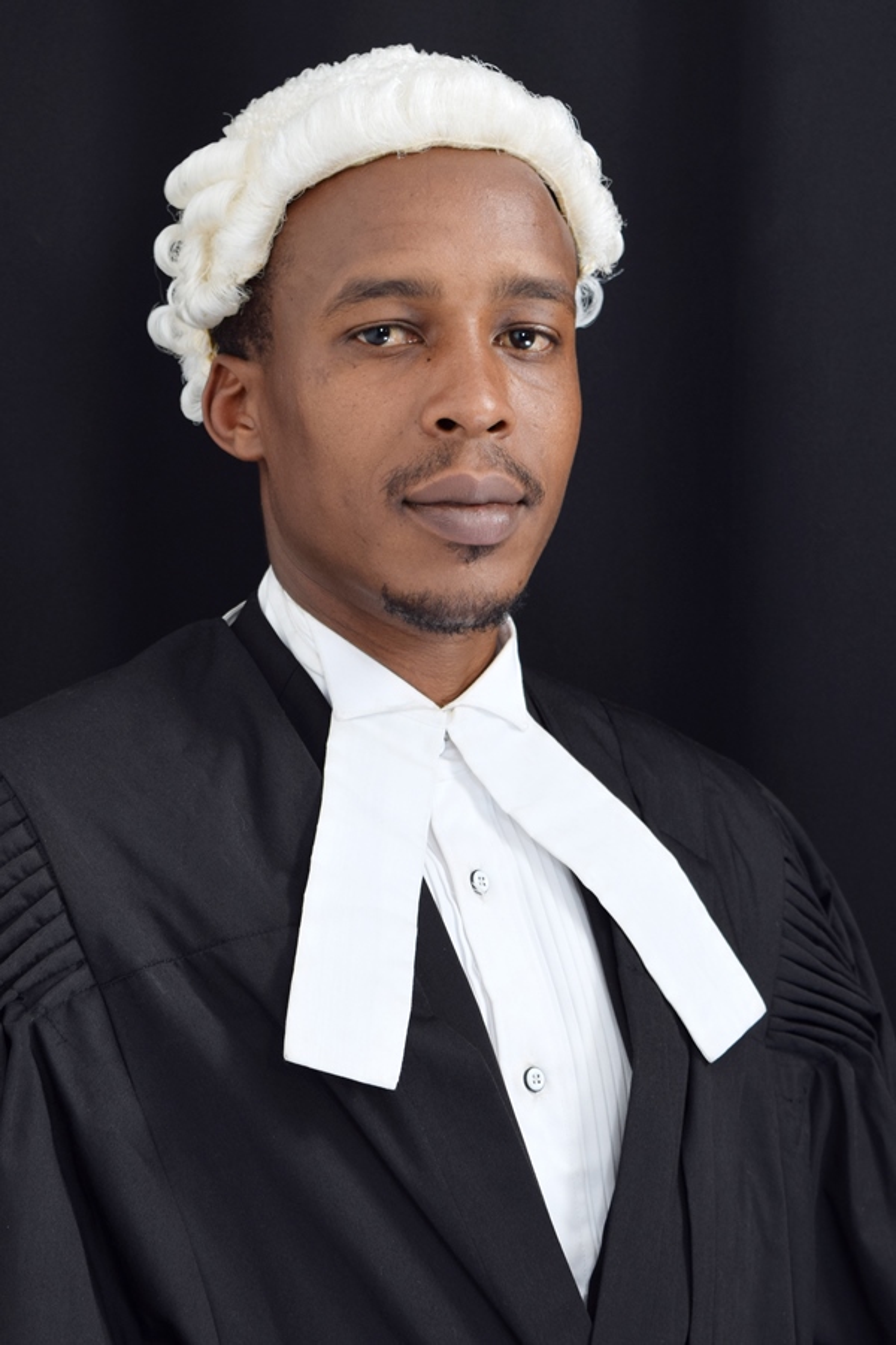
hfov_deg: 18.9
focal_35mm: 72
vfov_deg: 28.1
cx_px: 448
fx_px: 2688
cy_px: 672
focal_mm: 48
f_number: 7.1
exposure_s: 1/100
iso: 100
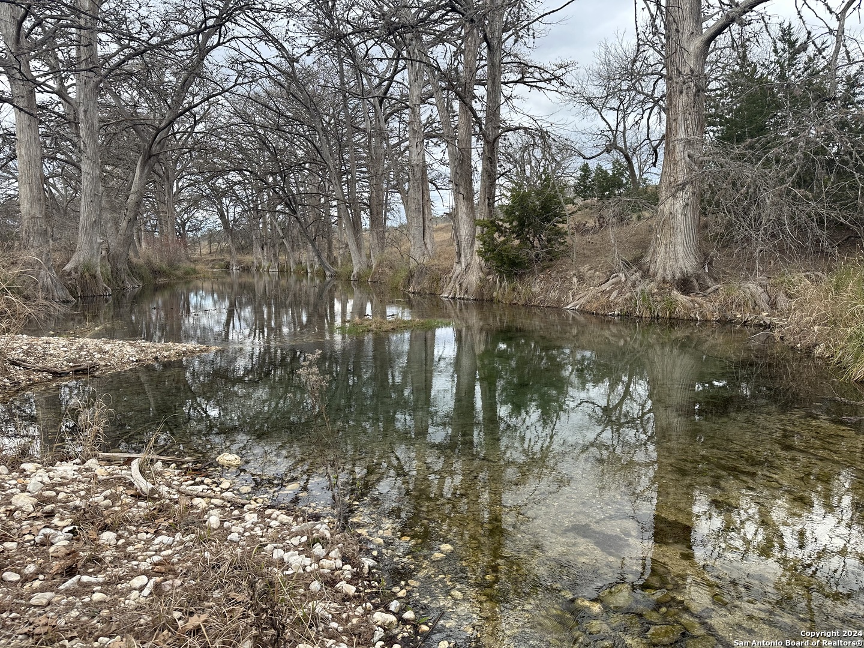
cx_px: 432
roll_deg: +0.7
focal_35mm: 24
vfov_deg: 56.8
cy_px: 324
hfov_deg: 71.6
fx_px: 599
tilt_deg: -6.4
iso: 80
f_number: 1.78
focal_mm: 6.86
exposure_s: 1/779
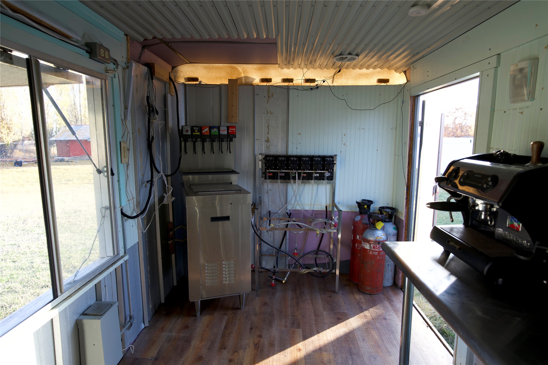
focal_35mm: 21
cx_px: 274
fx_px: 320
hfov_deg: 81.2
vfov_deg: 59.5
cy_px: 182
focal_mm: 21
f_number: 4
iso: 250
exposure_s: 1/60
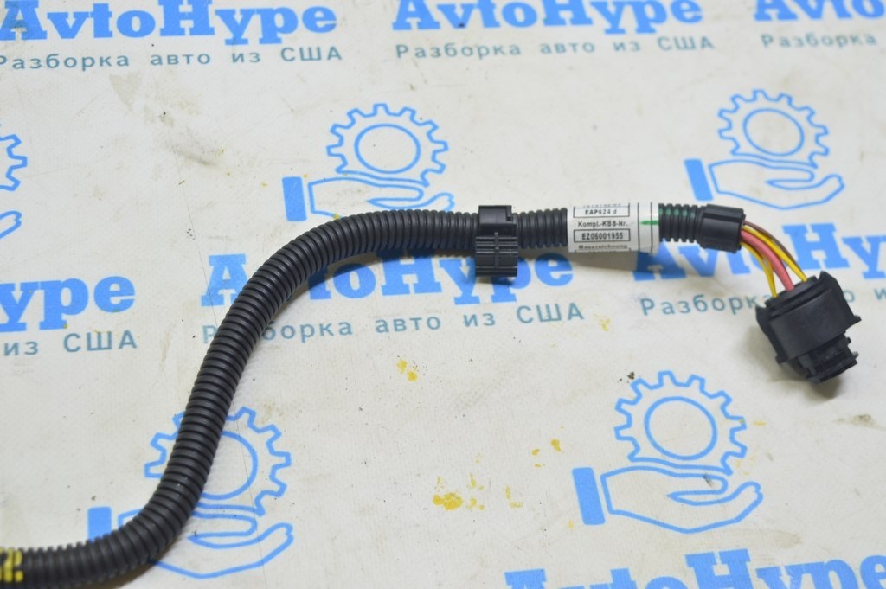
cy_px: 294
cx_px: 443
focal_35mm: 60
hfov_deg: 33.4
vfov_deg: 22.6
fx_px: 1475
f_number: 5.6
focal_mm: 40
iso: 400
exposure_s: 1/20
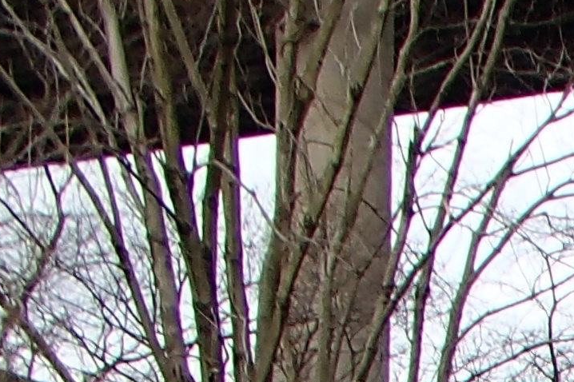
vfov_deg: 7.6
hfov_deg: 10.4
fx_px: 2566
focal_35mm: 161
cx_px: 1510
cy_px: 1091
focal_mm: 5
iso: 100
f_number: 3.9
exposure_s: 1/160
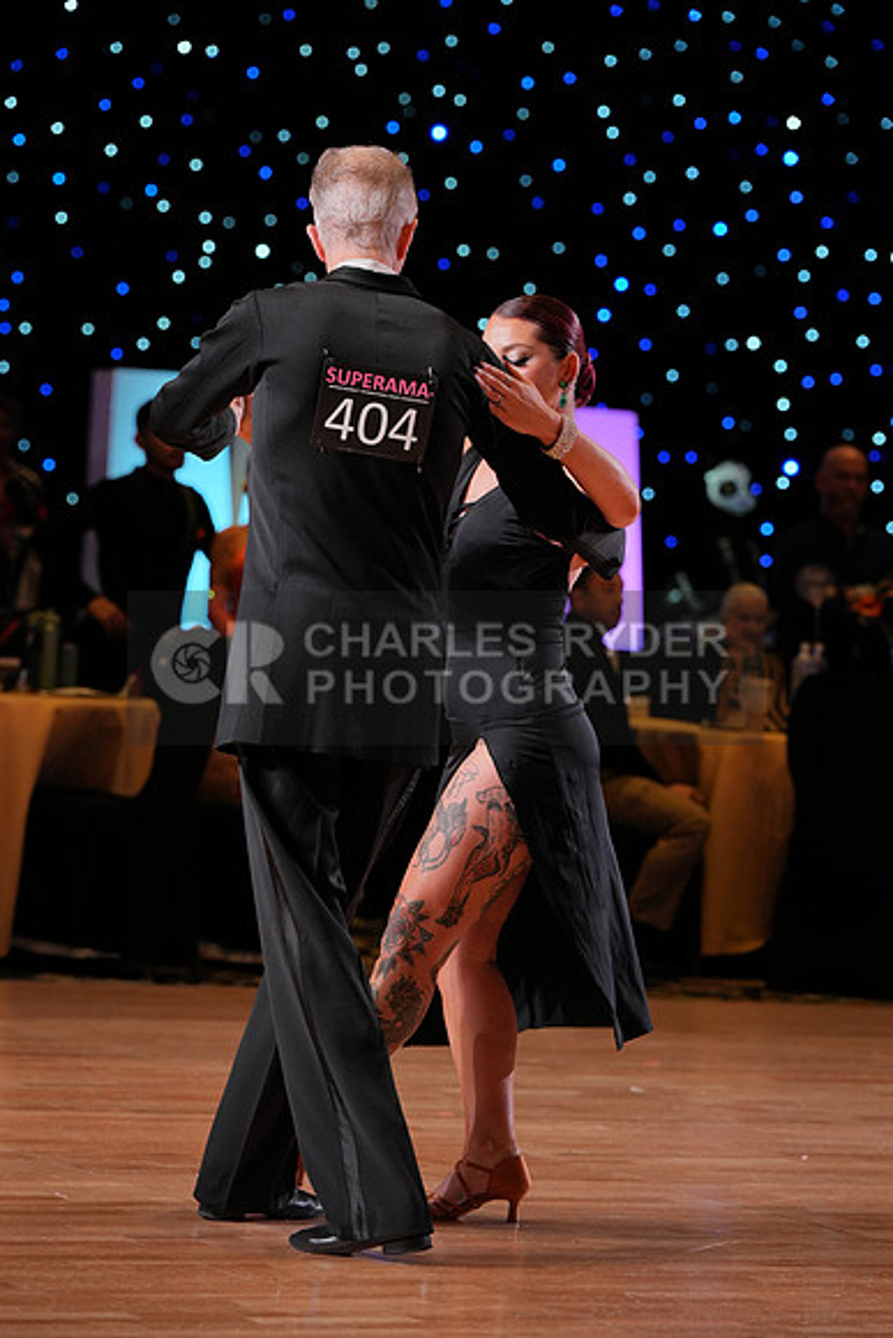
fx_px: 5429
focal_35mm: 146
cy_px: 669
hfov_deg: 9.4
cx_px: 446
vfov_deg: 14.1
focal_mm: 146
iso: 1250
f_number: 5
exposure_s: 1/400
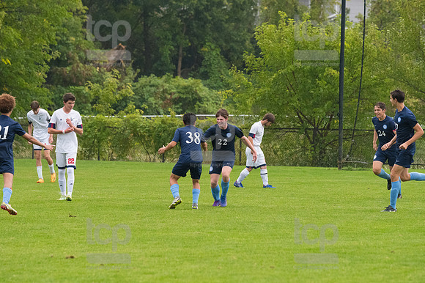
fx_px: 3445
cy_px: 142
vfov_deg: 4.7
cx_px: 212
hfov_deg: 7.1
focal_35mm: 292
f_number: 4.5
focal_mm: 195
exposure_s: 1/2000
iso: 2500
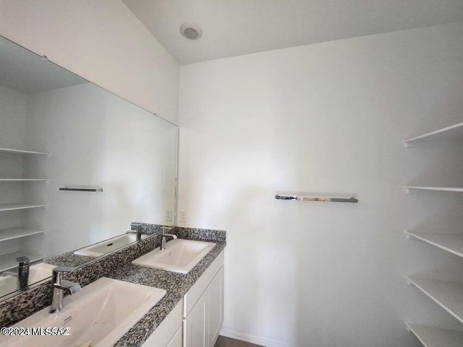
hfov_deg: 106.2
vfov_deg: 89.9
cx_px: 232
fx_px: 174
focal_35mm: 13
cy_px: 174
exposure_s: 1/60
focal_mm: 1.7
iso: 250
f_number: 2.2
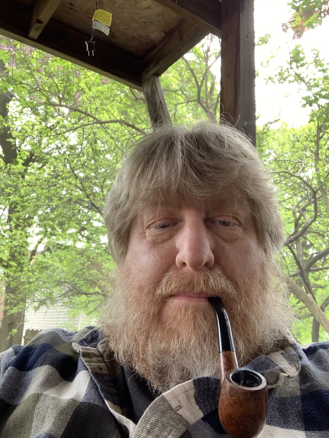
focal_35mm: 32
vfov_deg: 56.8
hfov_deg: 44.2
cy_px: 219
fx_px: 405
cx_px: 164
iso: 100
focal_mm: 2.87
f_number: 2.2
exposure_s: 1/60
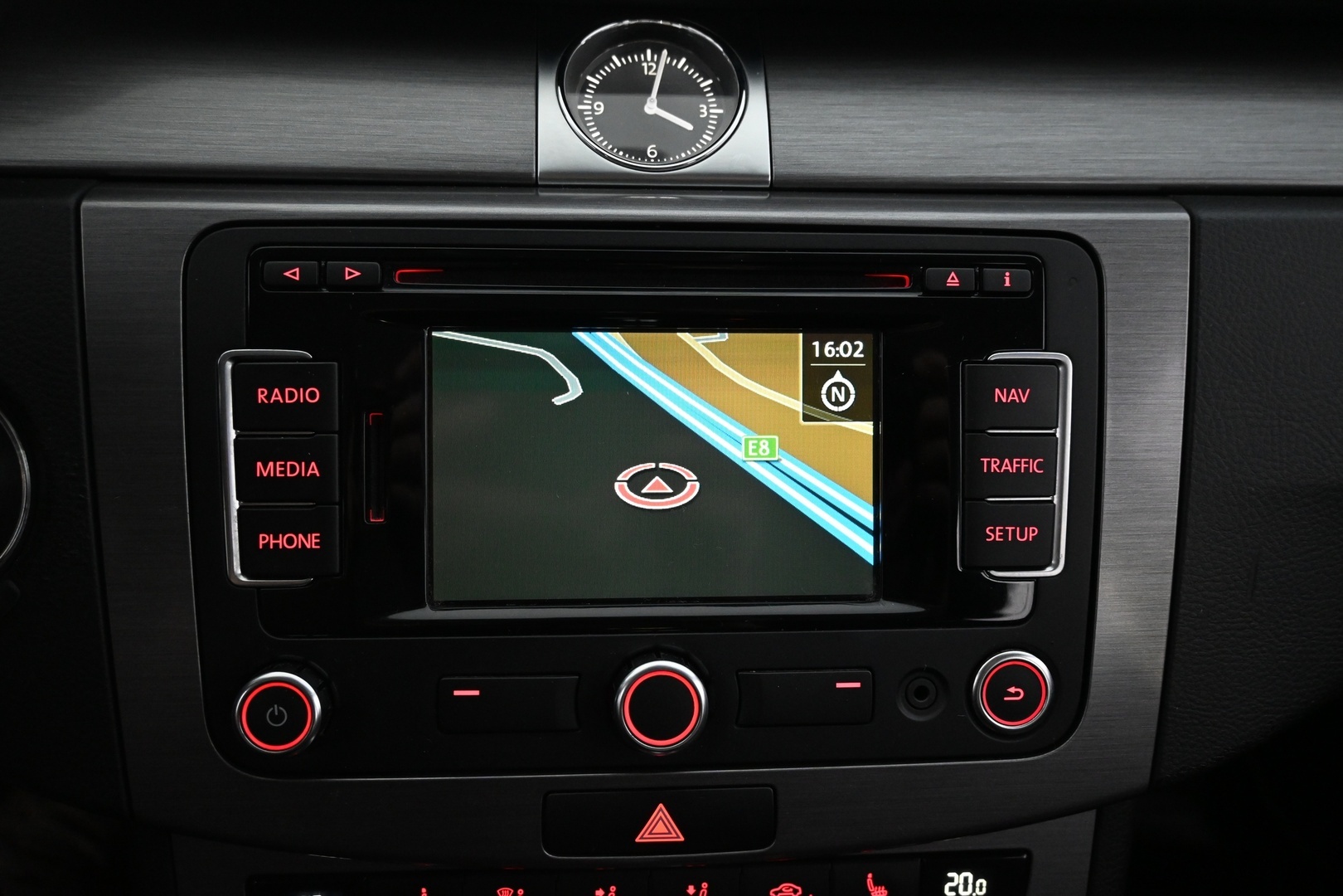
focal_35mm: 31
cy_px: 448
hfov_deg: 60.7
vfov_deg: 42.6
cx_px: 672
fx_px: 1147
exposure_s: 1/30
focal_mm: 20.5
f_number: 3.8
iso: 2800
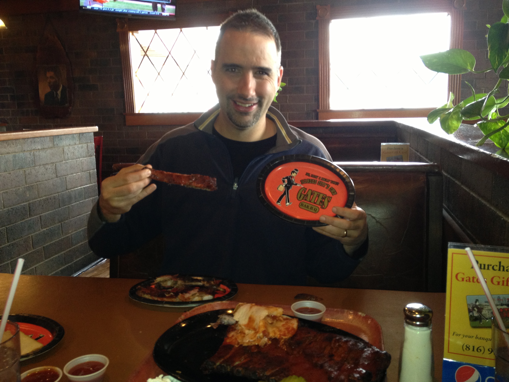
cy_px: 191
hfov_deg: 52.6
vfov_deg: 40.7
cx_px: 254
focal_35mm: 35
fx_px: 515
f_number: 2.4
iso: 160
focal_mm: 4.28
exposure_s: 1/20
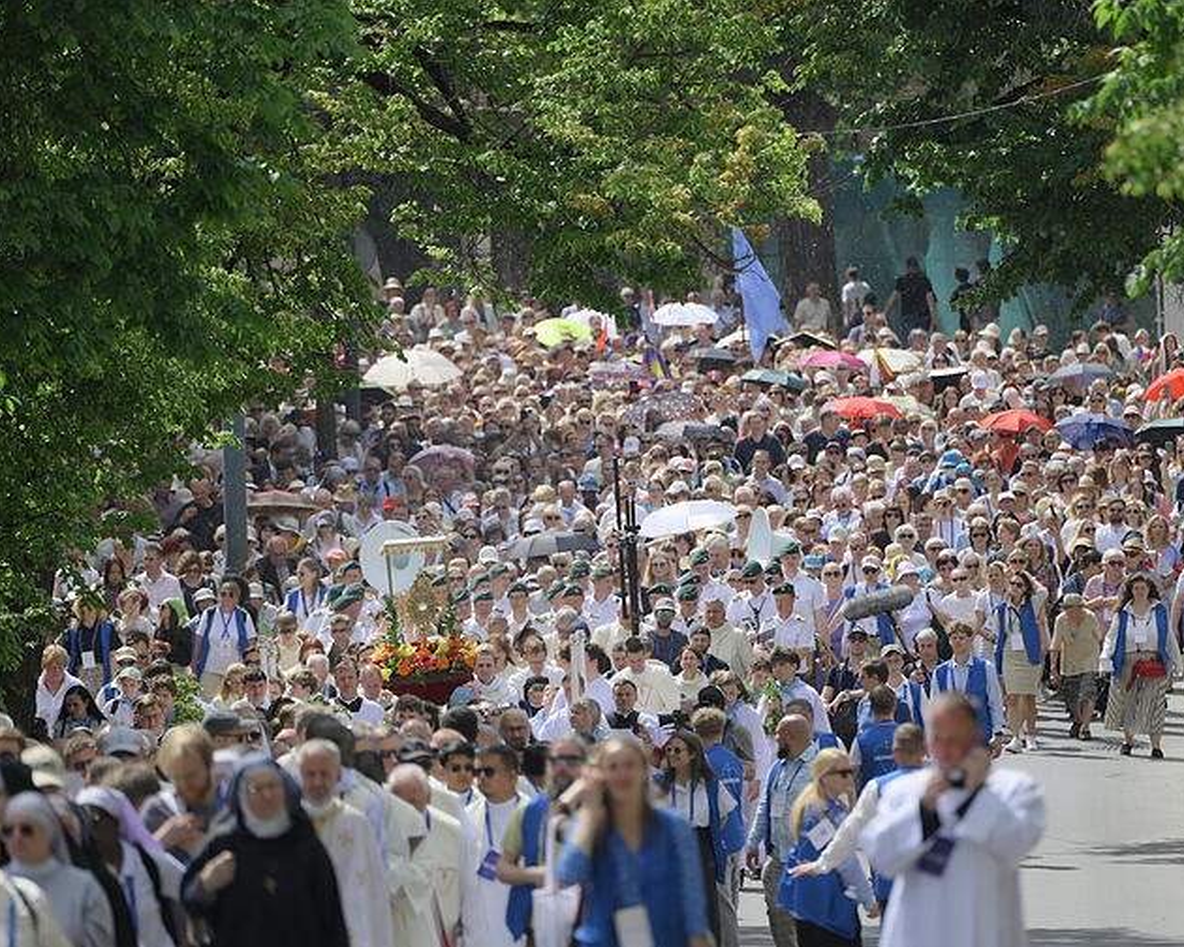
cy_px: 474
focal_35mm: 453
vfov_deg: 3.4
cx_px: 677
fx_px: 15874
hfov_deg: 4.3
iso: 360
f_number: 5.6
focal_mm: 400
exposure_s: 1/1600
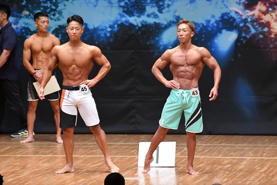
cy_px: 92
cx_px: 138
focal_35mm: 285
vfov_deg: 4.8
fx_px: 2192
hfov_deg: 7.2
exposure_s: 1/400
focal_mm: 190
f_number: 5.6
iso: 8000
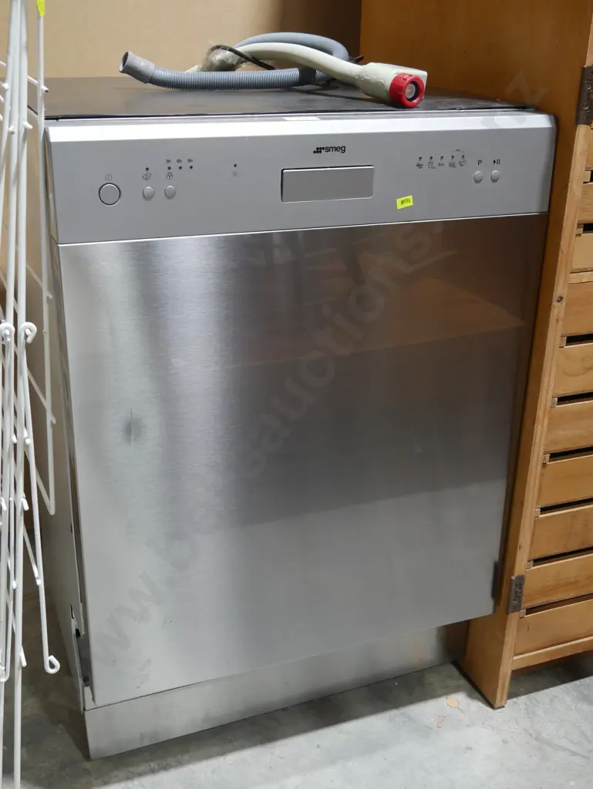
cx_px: 296
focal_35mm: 40
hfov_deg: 36.0
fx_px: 913
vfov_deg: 46.8
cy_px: 394
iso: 640
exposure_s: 1/60
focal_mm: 20
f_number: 4.5
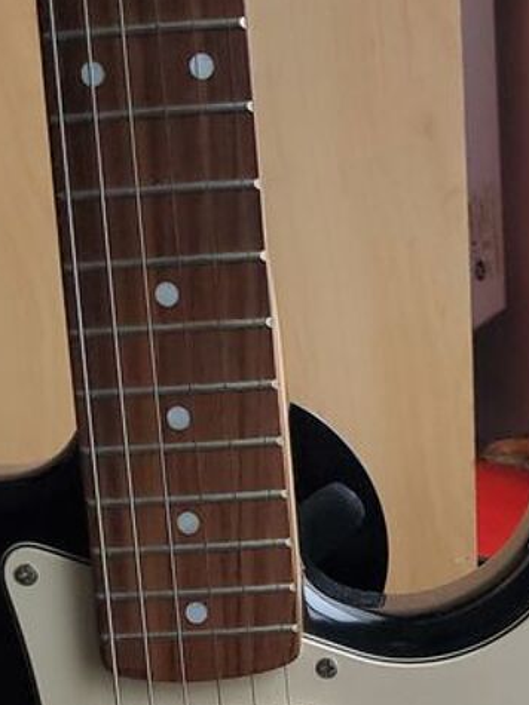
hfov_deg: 20.1
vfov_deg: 24.9
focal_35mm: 73
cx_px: 319
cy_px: 767
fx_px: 1488
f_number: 2.4
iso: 400
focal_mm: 4.3
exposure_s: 1/60
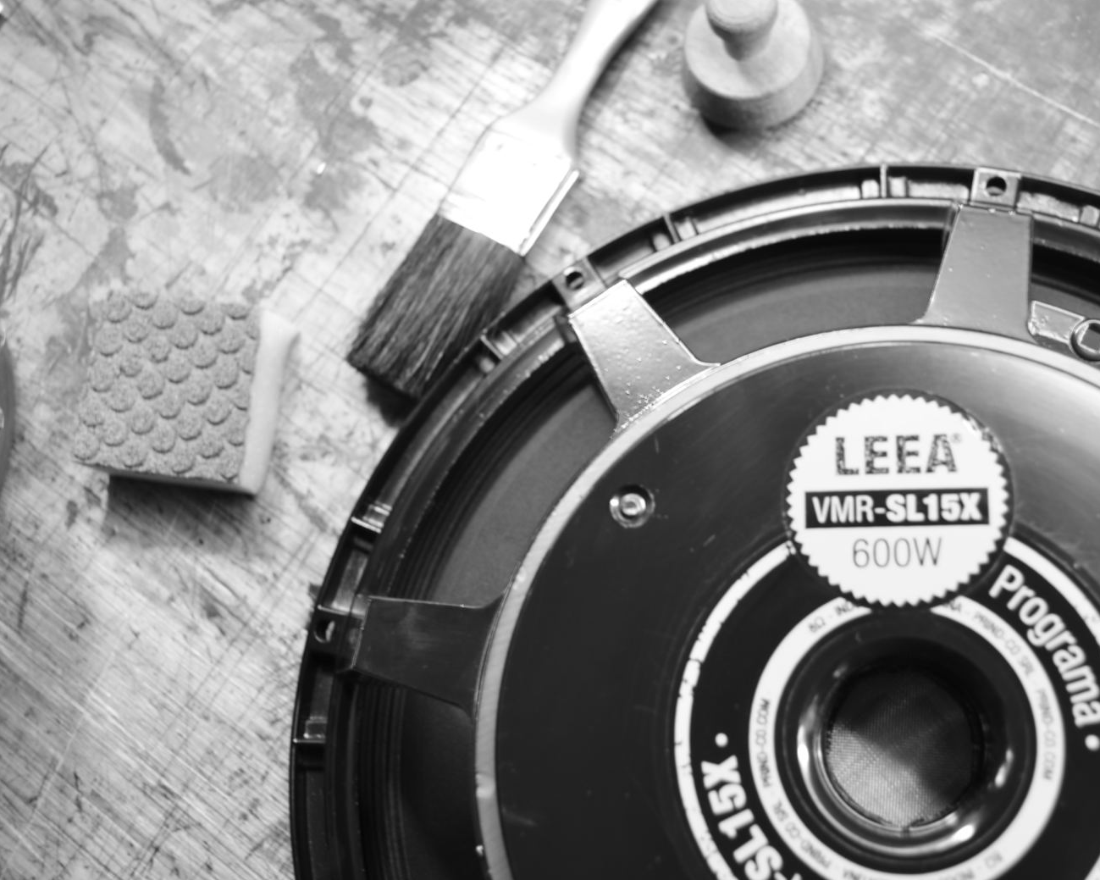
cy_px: 436
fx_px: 1465
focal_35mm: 45
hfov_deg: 41.1
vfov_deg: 33.4
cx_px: 628
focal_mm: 26
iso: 160
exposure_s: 1/5
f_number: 4.2
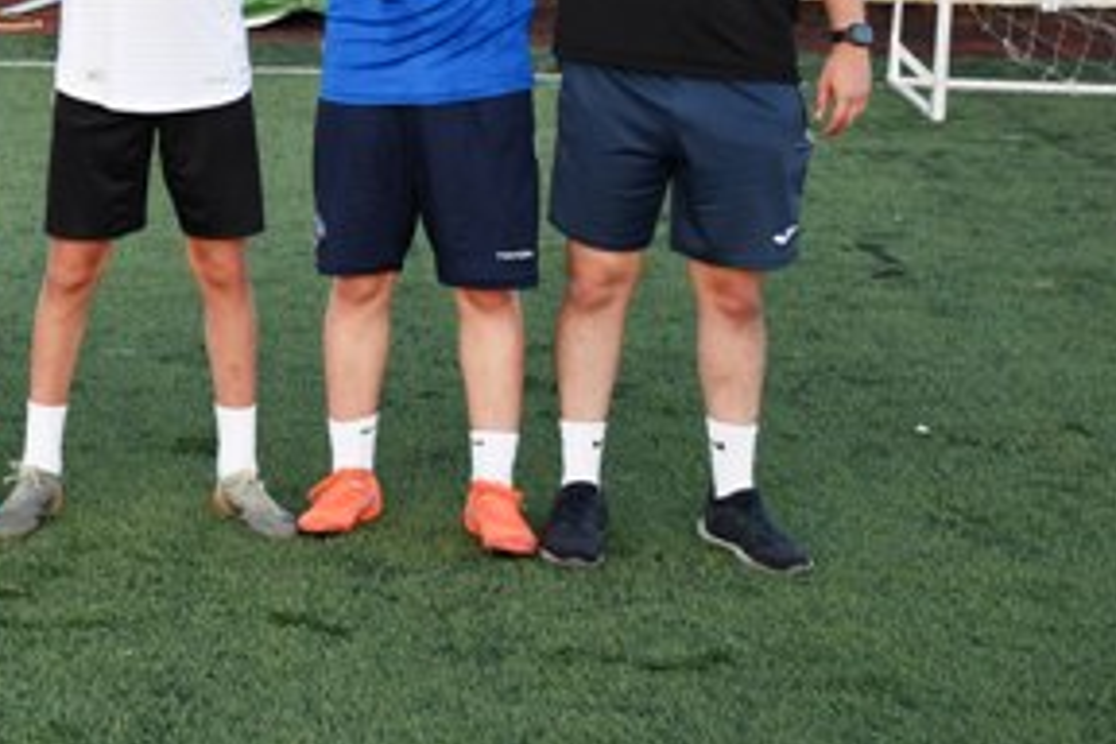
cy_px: -6
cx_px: -58
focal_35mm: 100
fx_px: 3100
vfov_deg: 13.5
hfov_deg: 19.7
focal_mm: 30
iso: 800
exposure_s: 1/160
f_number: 4
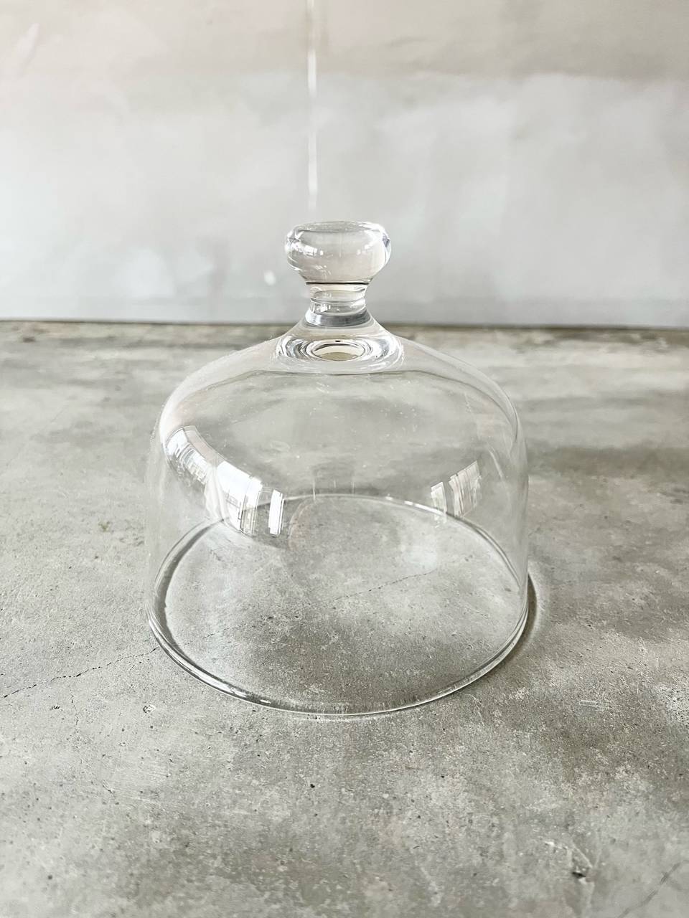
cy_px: 459
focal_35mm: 26
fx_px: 690
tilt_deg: -25.8
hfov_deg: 53.1
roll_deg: -0.3
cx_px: 344
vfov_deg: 67.3
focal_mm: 5.1
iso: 200
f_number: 1.6
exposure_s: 1/60
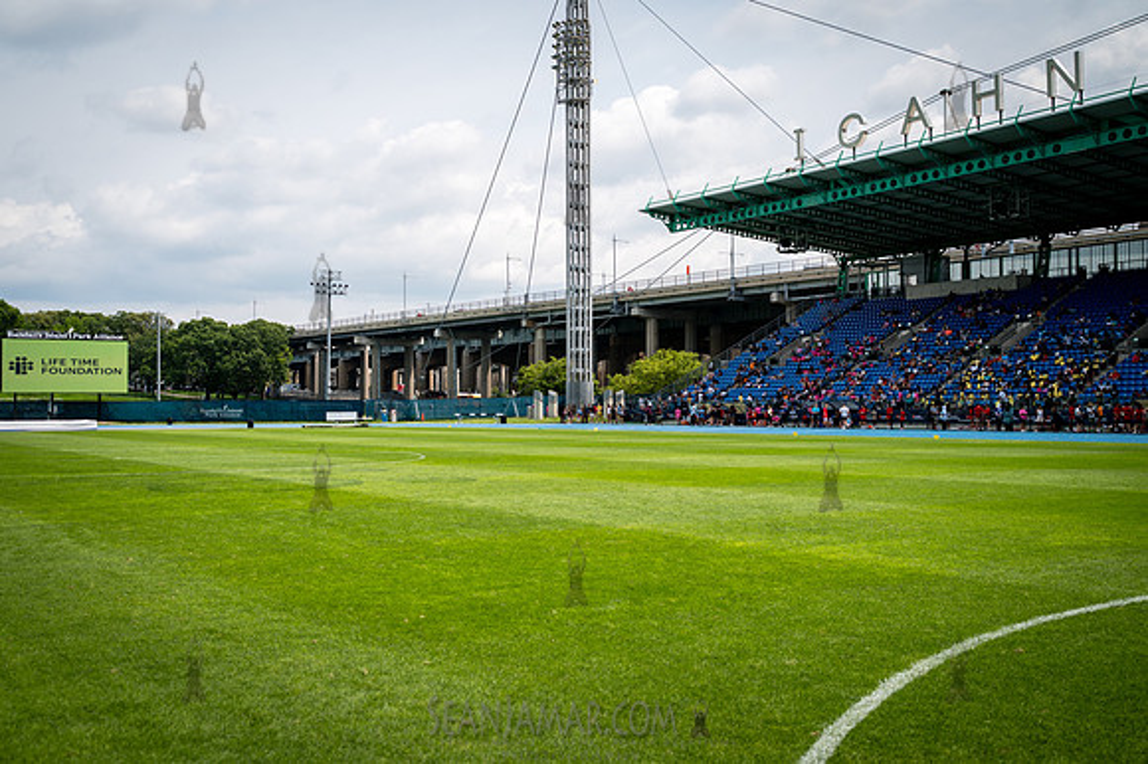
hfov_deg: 52.4
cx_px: 574
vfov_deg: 36.2
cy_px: 382
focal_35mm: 37
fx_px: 1168
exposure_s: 1/800
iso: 100
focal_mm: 35
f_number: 5
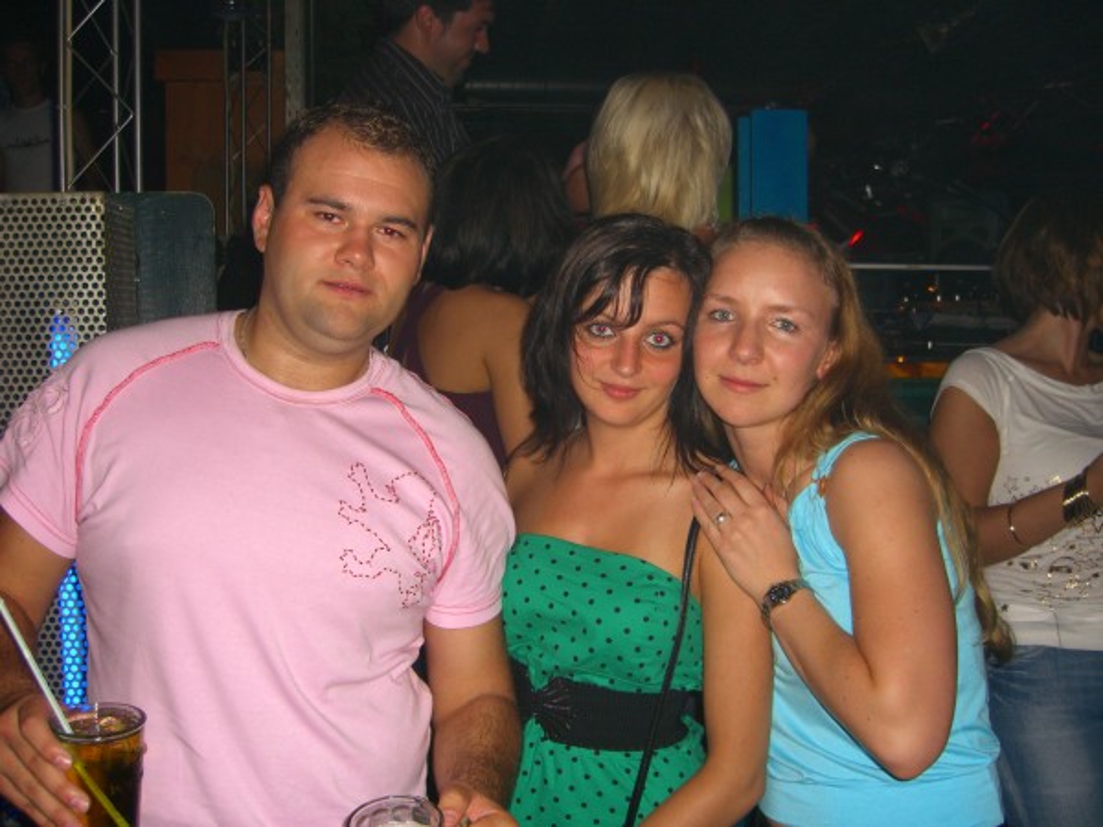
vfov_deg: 37.7
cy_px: 414
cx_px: 552
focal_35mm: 38
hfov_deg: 49.0
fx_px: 1211
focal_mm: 7.9
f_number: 2.8
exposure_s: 1/60
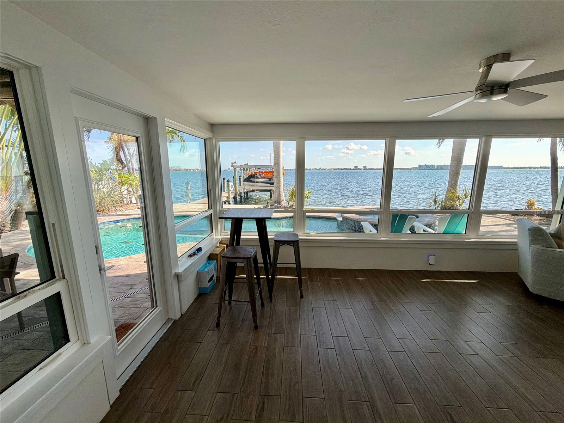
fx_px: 228
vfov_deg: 85.7
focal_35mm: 14
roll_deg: +0.3
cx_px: 282
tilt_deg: -10.8
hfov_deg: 102.1
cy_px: 212
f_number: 2.2
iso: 64
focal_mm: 2.22
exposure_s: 1/442
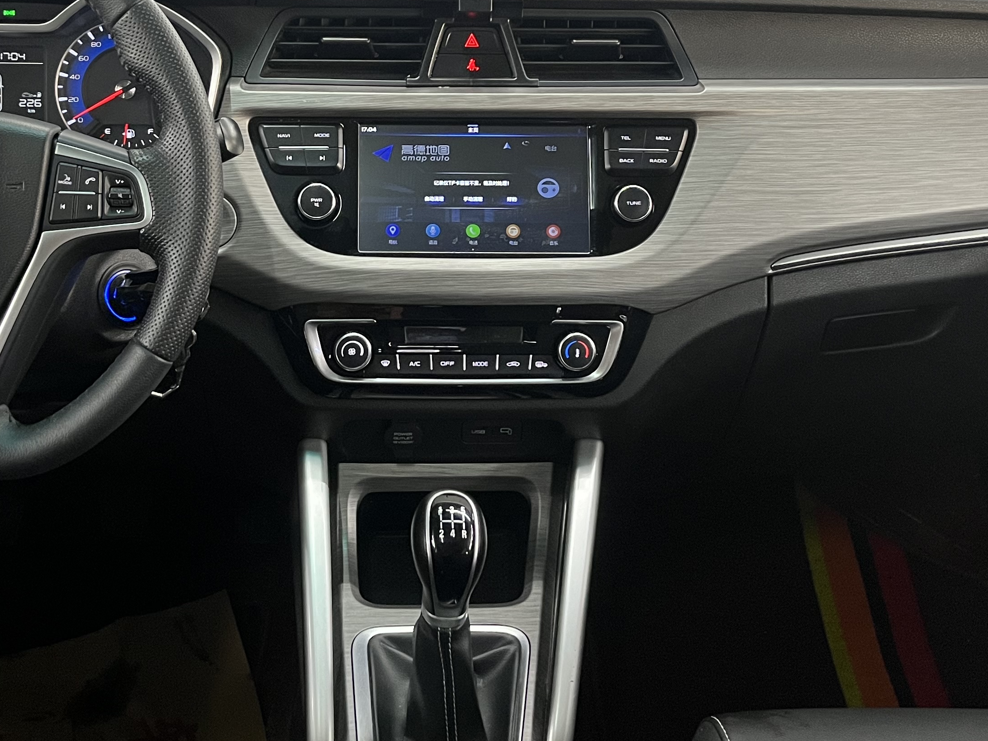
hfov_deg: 39.5
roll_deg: -1.7
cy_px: 214
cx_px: 408
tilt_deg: -21.3
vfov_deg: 29.9
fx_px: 1370
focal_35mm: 48
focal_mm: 5.1
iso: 400
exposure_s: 1/60
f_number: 1.6
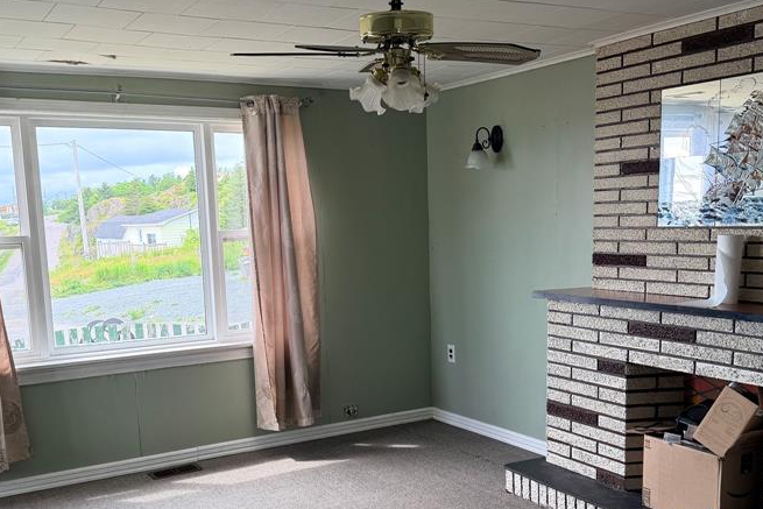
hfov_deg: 49.5
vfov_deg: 34.0
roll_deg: +2.4
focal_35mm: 39
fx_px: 827
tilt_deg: -8.3
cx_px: 368
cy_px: 331
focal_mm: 6.76
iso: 80
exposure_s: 1/290
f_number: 1.78
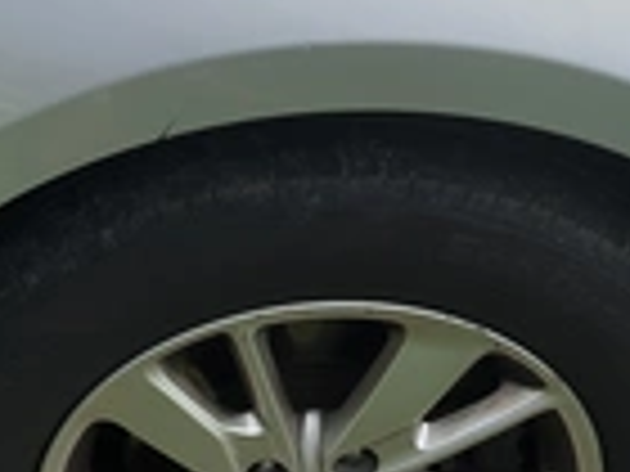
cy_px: 292
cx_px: 274
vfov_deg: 17.8
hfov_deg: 23.5
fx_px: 1511
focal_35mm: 83
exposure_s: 1/2959
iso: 25
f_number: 1.8
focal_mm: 3
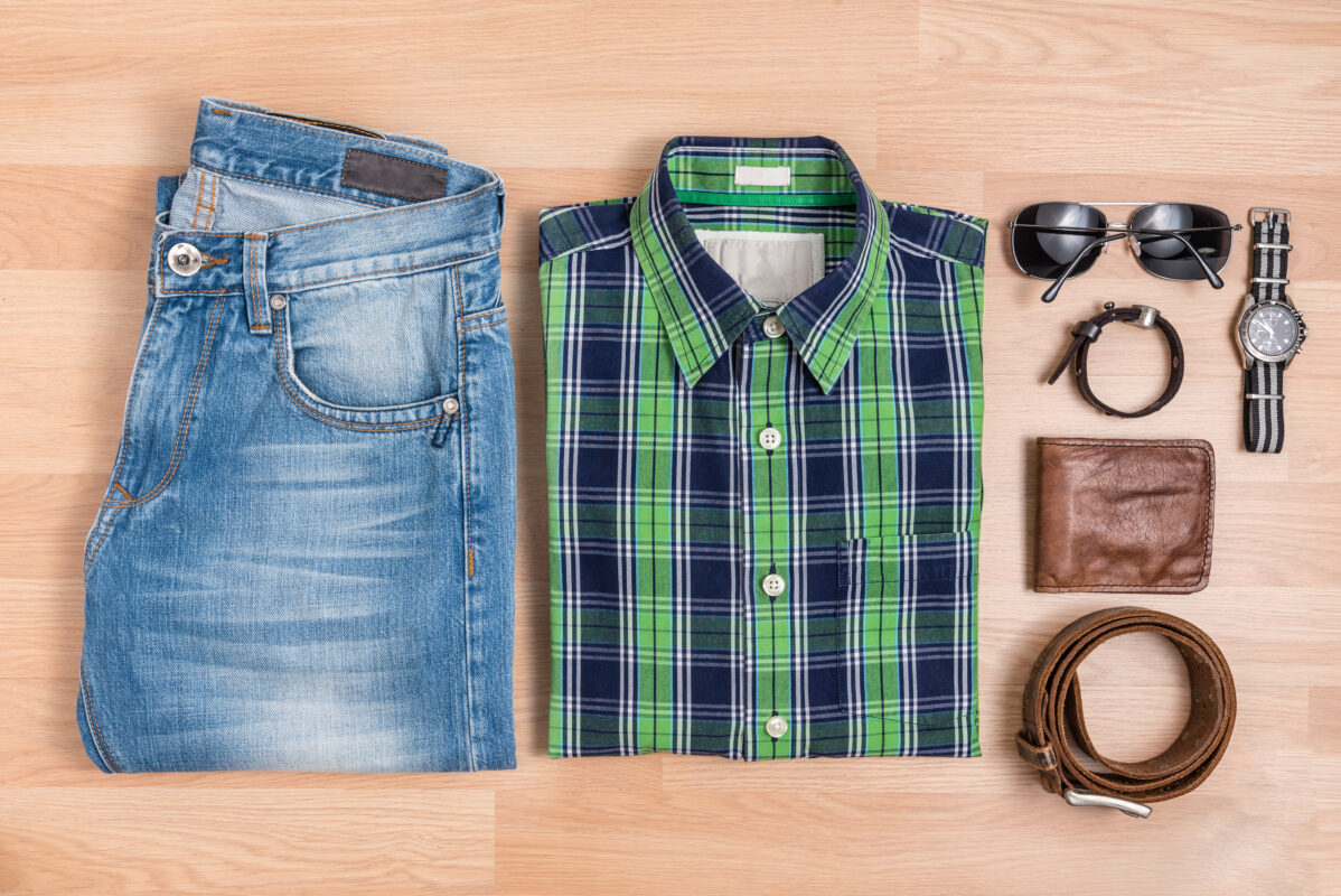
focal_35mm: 38
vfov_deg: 35.1
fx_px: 1416
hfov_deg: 50.7
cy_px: 448
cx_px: 670
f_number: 10
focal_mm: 38
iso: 100
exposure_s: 1/100
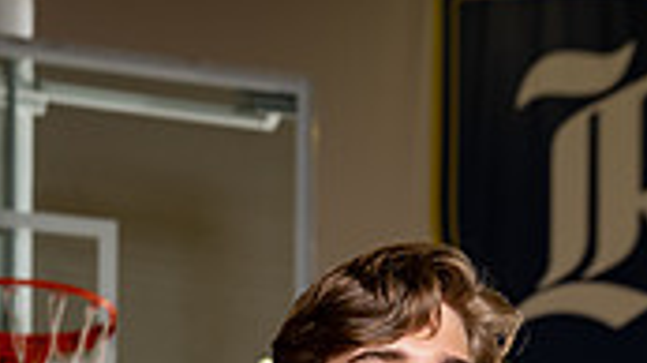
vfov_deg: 9.2
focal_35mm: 120
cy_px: 827
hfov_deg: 17.9
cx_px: 307
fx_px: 2057
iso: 400
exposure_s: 1/250
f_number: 4.5
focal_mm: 44
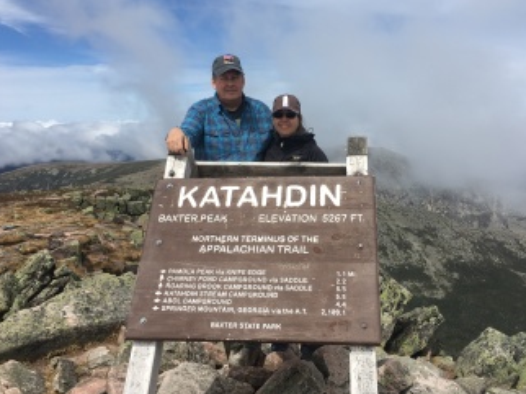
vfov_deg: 42.9
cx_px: 288
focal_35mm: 33
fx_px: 501
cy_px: 195
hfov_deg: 55.3
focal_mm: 4.15
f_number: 2.2
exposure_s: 1/2331
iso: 25
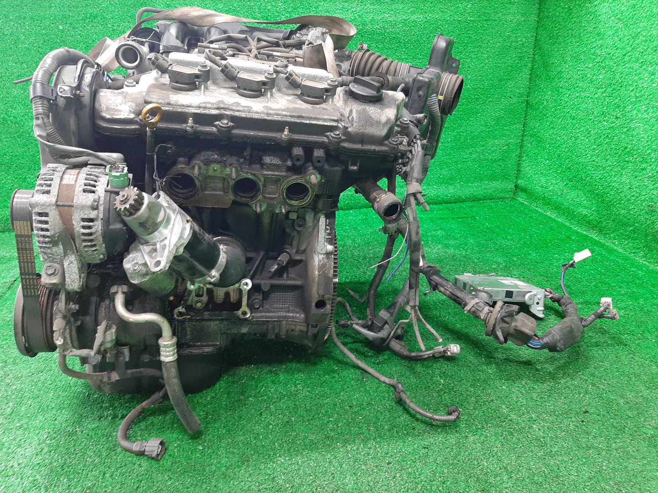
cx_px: 329
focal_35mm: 26
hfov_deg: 67.3
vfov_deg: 53.1
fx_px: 494
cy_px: 246
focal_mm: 3.93
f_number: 1.7
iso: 196
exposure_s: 1/33
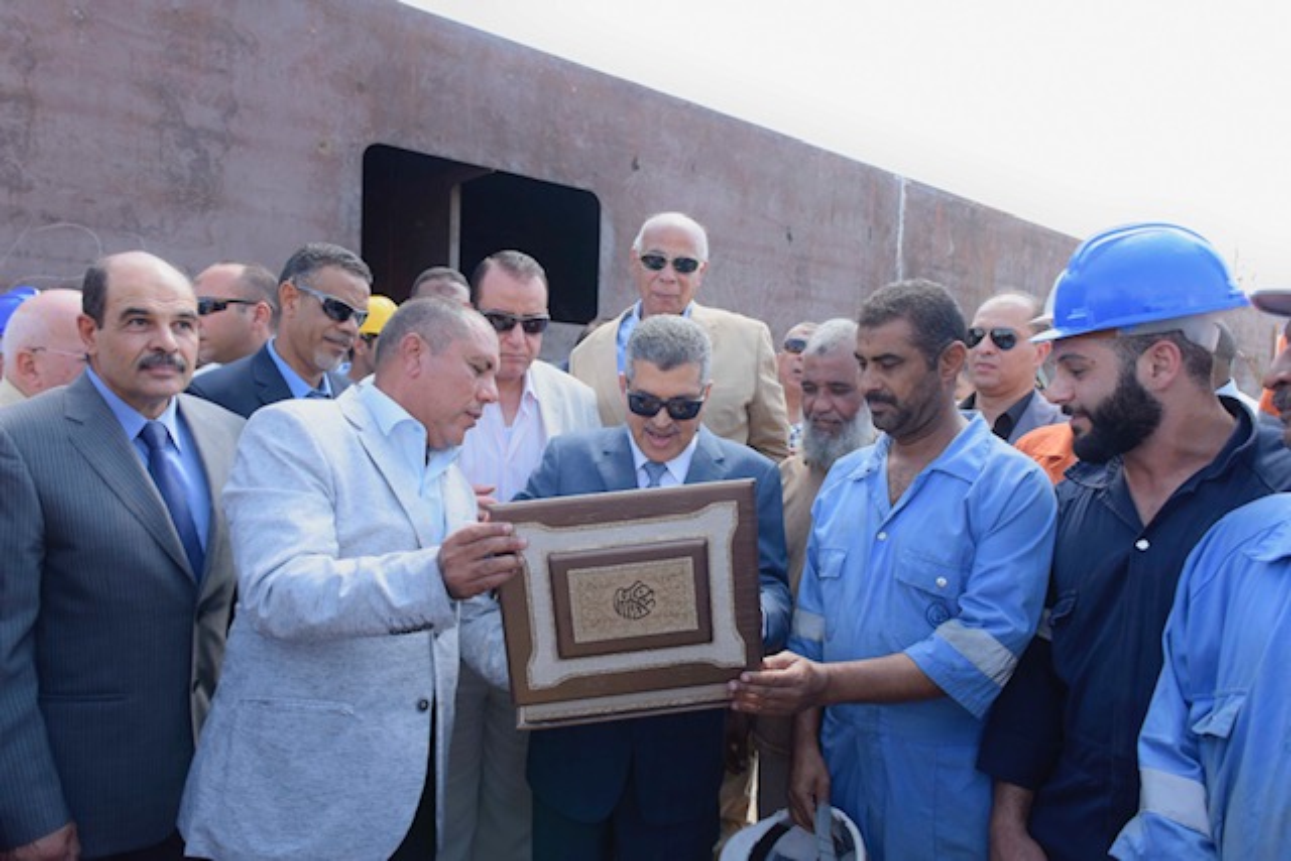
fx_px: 861
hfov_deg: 73.7
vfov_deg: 53.2
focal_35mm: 24
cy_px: 430
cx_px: 646
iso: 800
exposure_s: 1/250
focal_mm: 24
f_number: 10
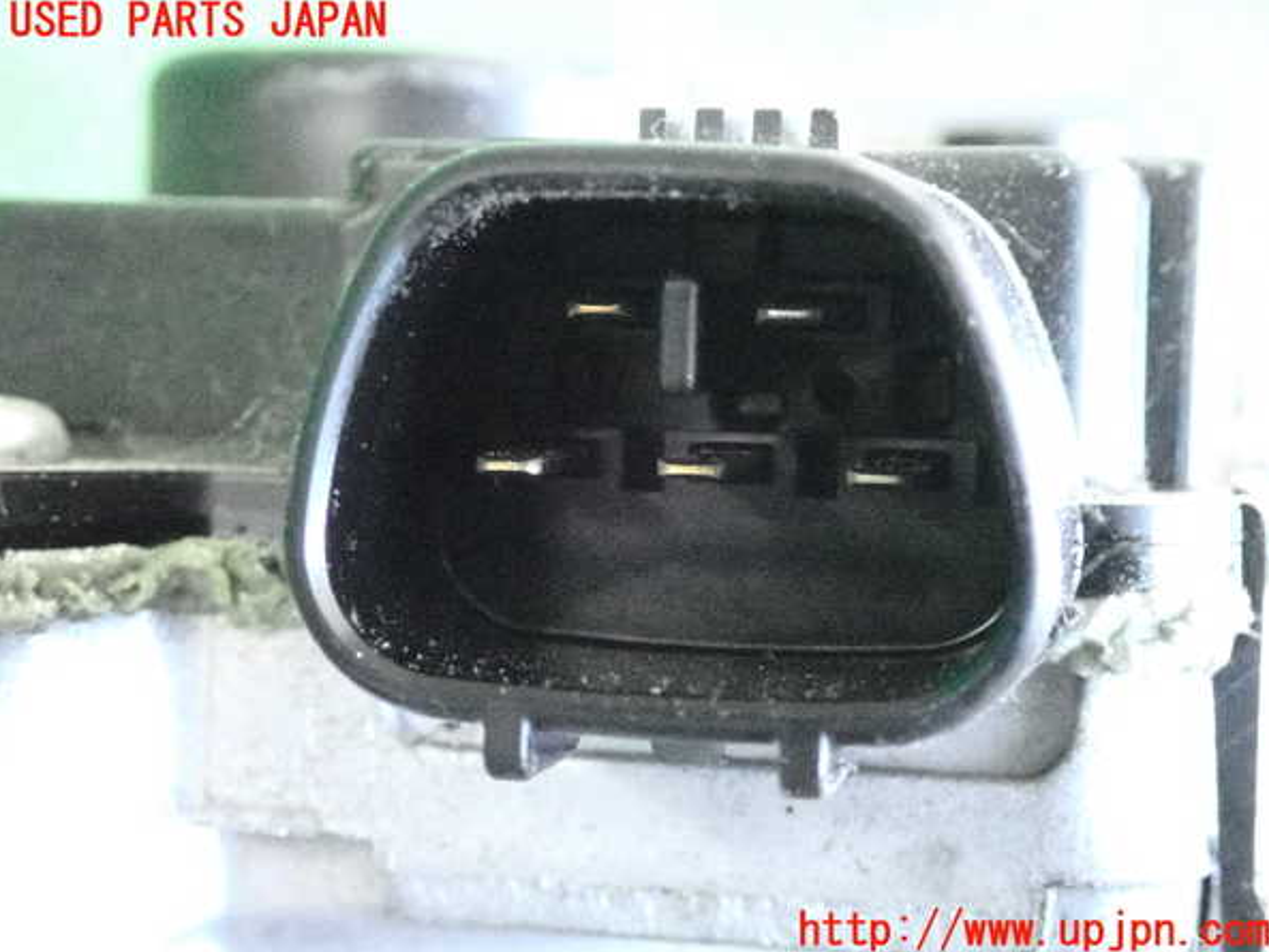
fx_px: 3043
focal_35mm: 83
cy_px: 477
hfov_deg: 23.6
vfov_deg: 17.8
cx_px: 640
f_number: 4.3
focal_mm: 14.62
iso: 10000
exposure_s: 1/125
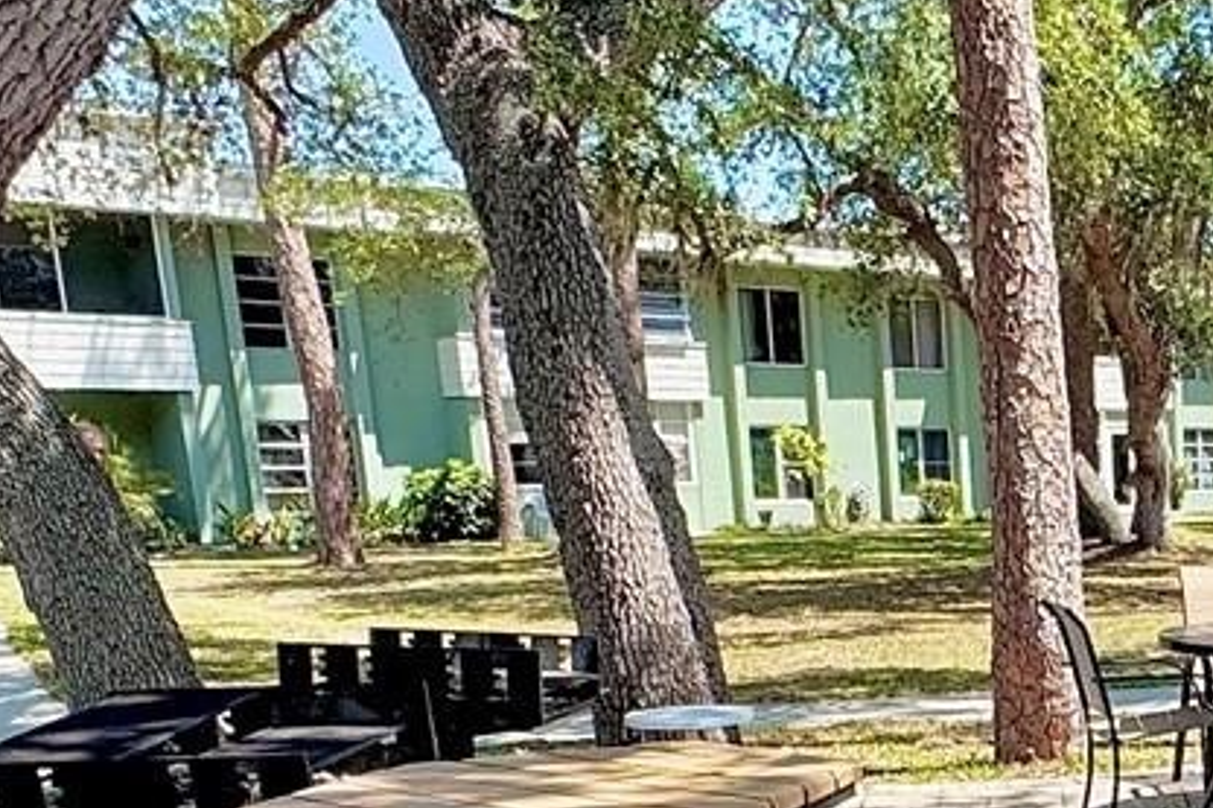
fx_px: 1886
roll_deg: +1.2
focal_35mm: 56
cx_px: 1435
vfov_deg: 22.7
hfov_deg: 30.6
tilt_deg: -13.8
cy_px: 901
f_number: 2.2
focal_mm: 2.22
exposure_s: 1/1048
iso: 50
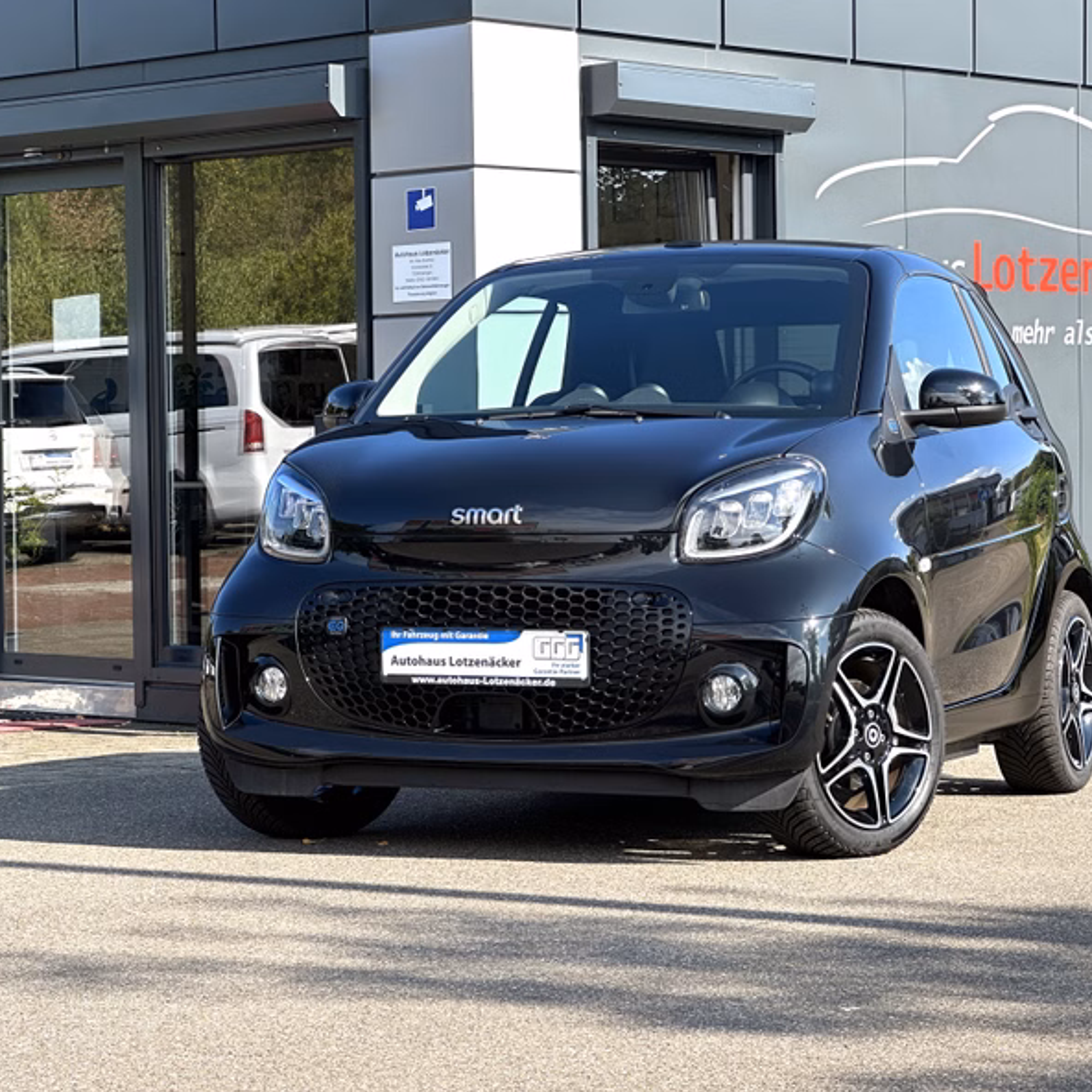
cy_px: 542
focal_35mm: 92
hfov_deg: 18.9
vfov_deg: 18.9
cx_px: 609
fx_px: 3284
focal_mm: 9
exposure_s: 1/285
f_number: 2.8
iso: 32
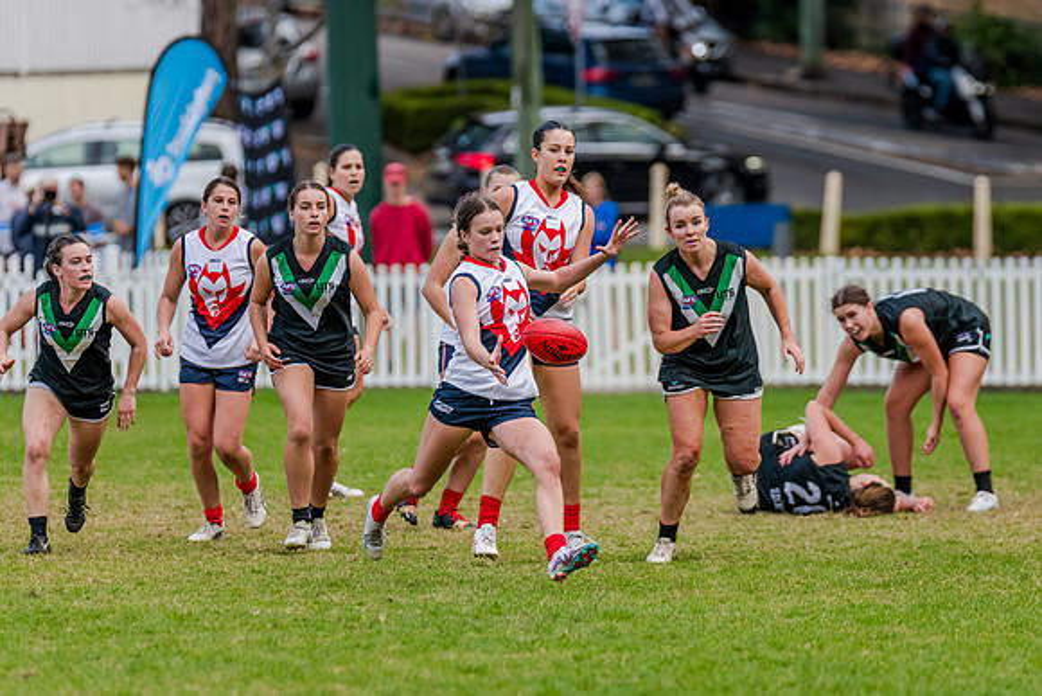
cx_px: 569
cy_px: 340
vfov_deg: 4.1
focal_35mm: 339
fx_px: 9802
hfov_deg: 6.1
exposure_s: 1/1600
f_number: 4.5
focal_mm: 310
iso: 800
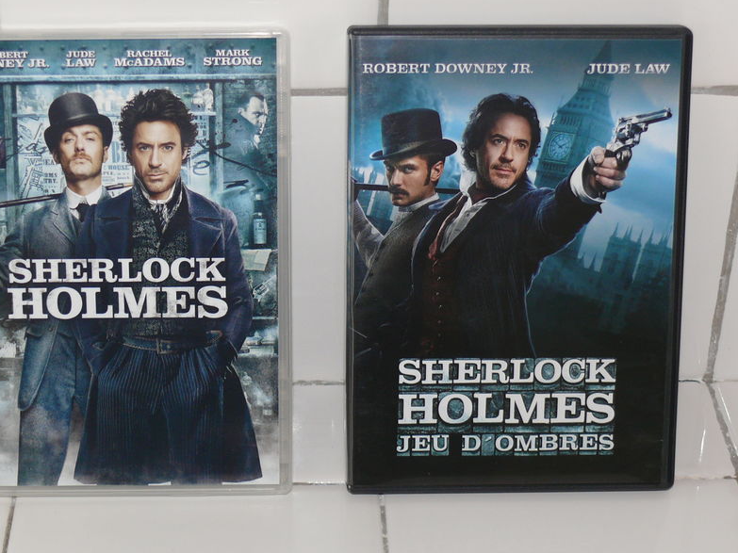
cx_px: 305
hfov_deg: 23.5
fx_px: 1769
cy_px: 267
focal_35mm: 83
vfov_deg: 17.8
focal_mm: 11.4
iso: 100
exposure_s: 1/30
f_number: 3.2
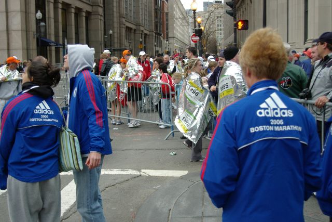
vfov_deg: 31.9
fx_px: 387
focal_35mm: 42
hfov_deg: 46.4
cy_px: 111
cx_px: 166
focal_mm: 28
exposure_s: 1/80
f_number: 4.5
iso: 400
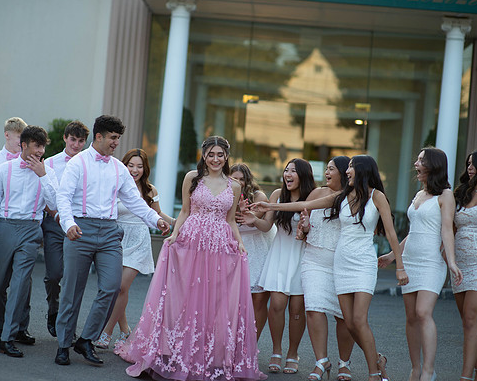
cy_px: 190
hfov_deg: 19.8
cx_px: 221
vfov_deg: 15.8
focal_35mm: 97
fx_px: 1369
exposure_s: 1/1000
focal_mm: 85
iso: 250
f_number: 2
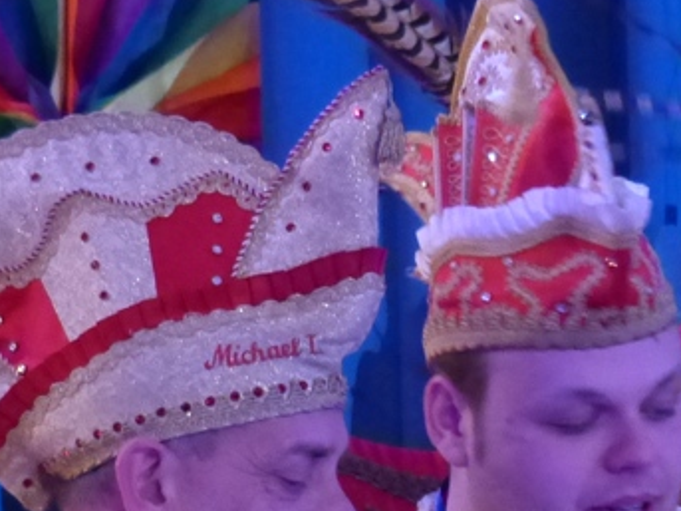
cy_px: 658
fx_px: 12999
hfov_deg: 3.0
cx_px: 709
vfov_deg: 2.2
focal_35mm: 661
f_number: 2.8
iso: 800
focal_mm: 34
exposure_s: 1/50
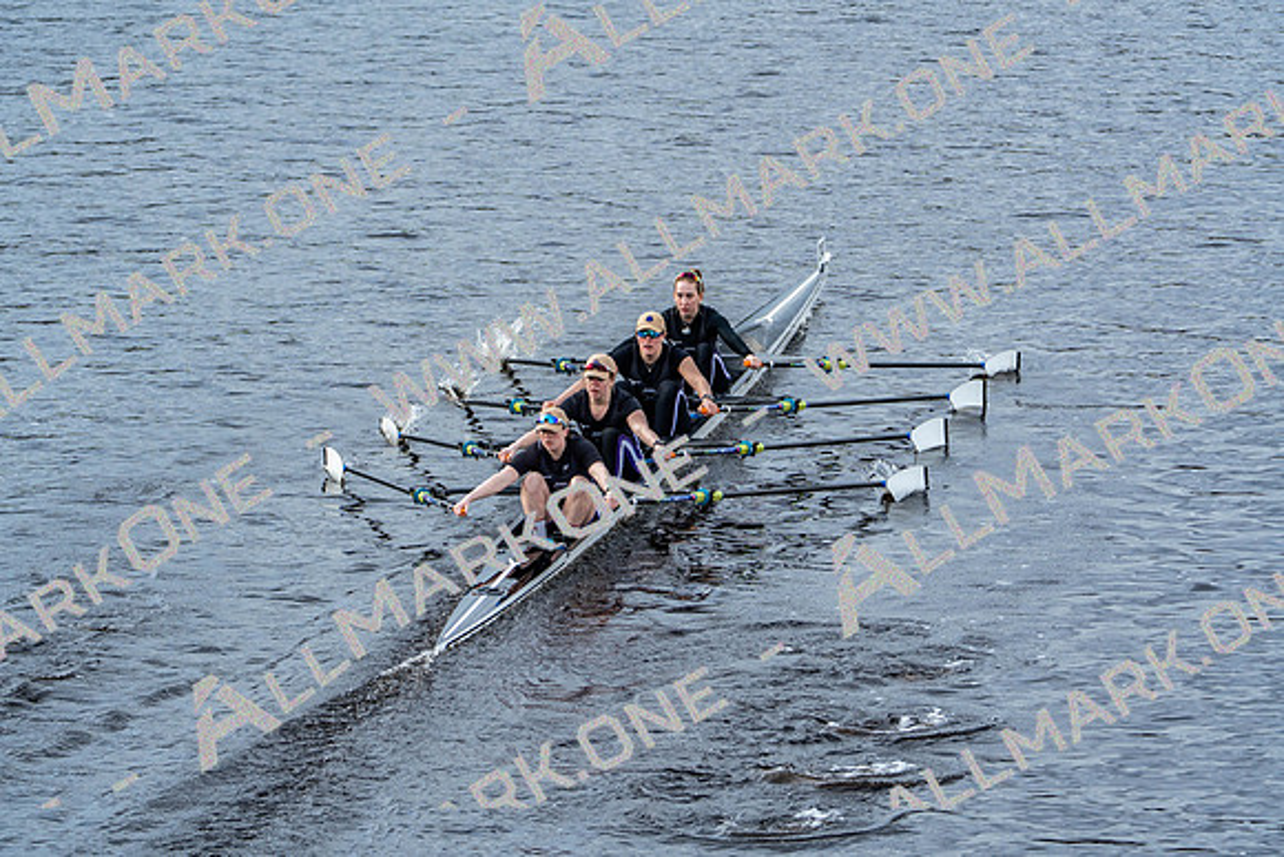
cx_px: 642
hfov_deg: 6.2
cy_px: 428
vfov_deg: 4.1
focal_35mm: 335
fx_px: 11951
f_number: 6.3
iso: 800
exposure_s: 1/1250
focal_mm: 335
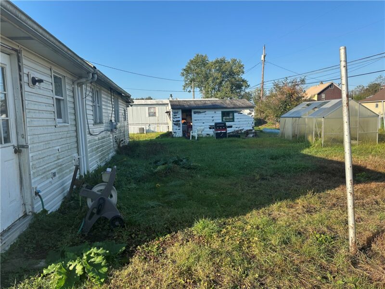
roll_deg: +2.3
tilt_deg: -5.6
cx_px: 192
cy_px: 144
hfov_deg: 71.6
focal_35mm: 24
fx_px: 267
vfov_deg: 56.8
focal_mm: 6.86
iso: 80
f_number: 1.78
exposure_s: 1/2110
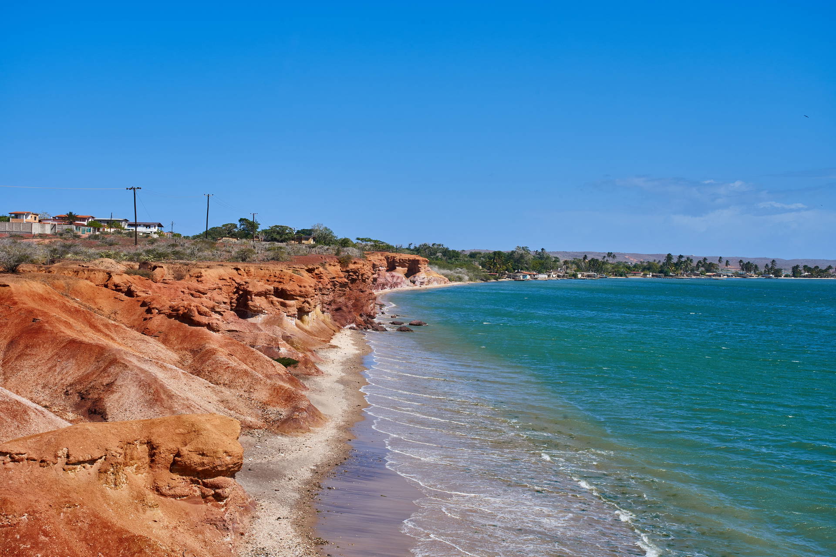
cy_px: 278
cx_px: 418
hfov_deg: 41.1
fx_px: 1115
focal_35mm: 48
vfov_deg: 28.1
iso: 100
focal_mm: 48
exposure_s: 1/125
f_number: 16
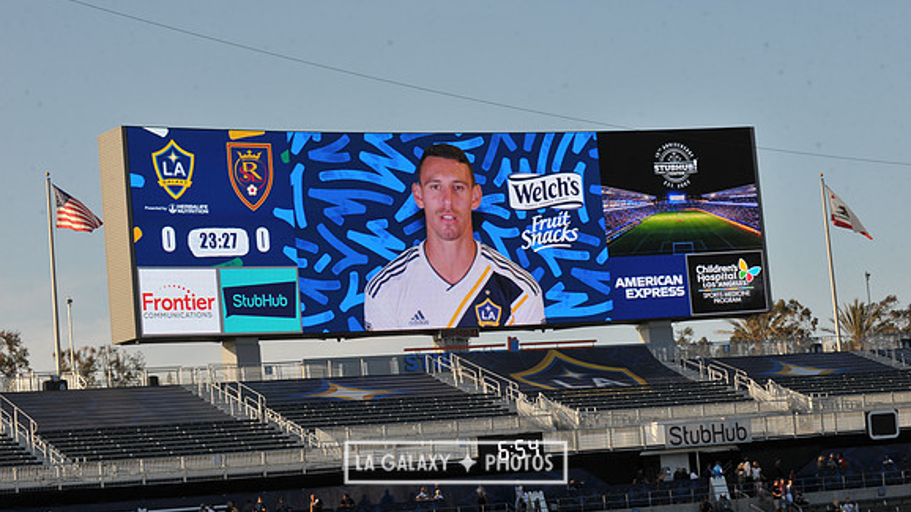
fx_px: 2488
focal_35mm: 103
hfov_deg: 20.8
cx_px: 456
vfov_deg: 11.8
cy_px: 225
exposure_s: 1/500
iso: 400
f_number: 11
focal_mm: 98
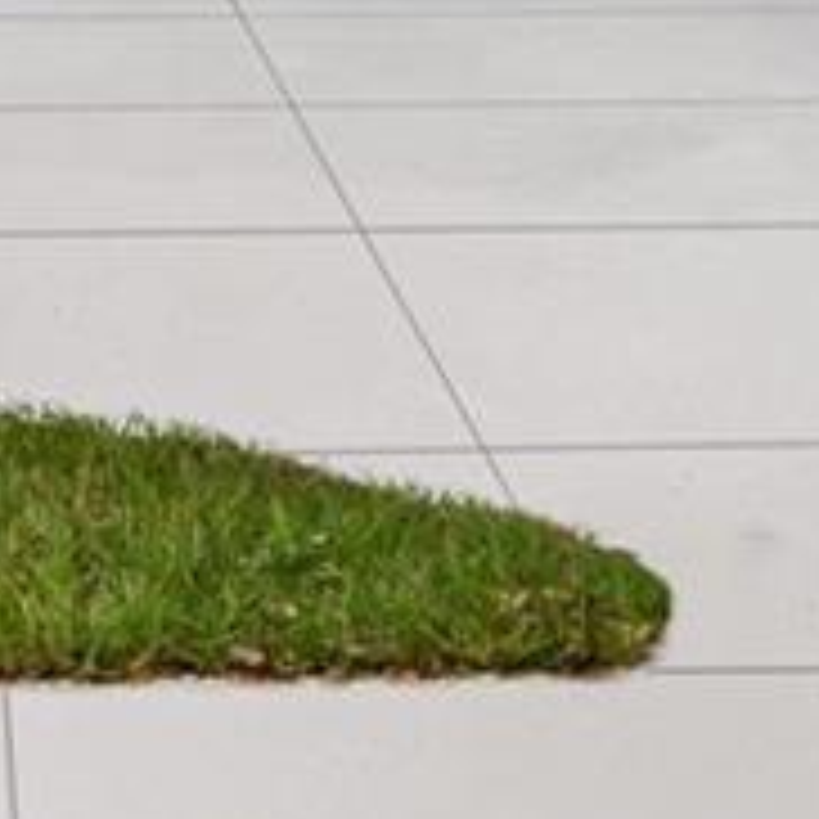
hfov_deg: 11.3
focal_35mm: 153
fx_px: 4108
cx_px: -18
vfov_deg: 11.0
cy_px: -320
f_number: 11
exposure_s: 1/20
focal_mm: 20.6
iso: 100
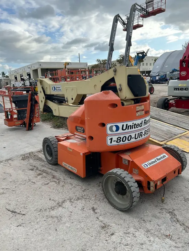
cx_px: 94
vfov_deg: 67.3
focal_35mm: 26
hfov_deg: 53.1
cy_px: 126
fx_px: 189
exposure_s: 1/1112
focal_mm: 5.7
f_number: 1.5
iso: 50
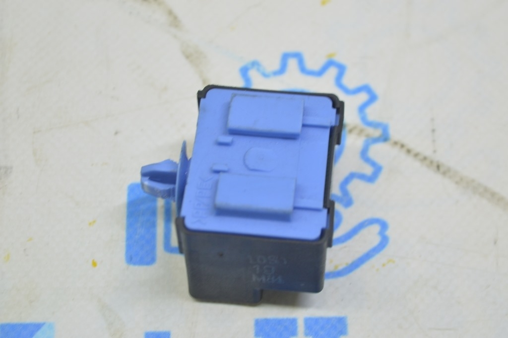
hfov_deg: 24.6
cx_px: 254
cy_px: 169
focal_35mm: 82
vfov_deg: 16.5
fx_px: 1163
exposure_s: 1/20
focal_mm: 55
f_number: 5.6
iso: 400
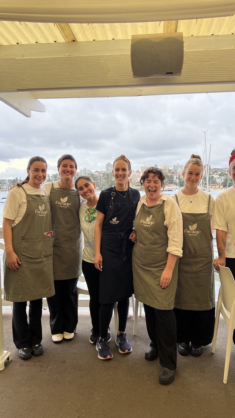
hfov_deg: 40.1
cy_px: 209
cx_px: 131
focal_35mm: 29
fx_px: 321
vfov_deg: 66.1
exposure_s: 1/743
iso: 50
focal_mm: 5.7
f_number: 1.5
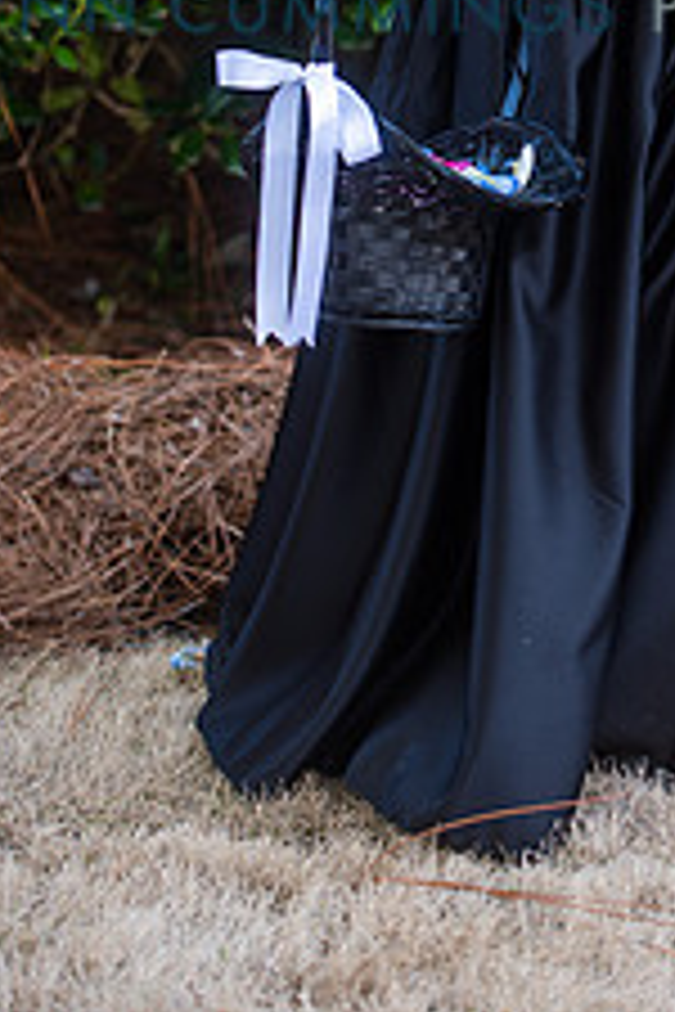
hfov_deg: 9.8
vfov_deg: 14.4
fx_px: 3937
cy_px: 4
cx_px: 580
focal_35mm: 140
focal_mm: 70
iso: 80
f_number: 3.5
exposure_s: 1/125
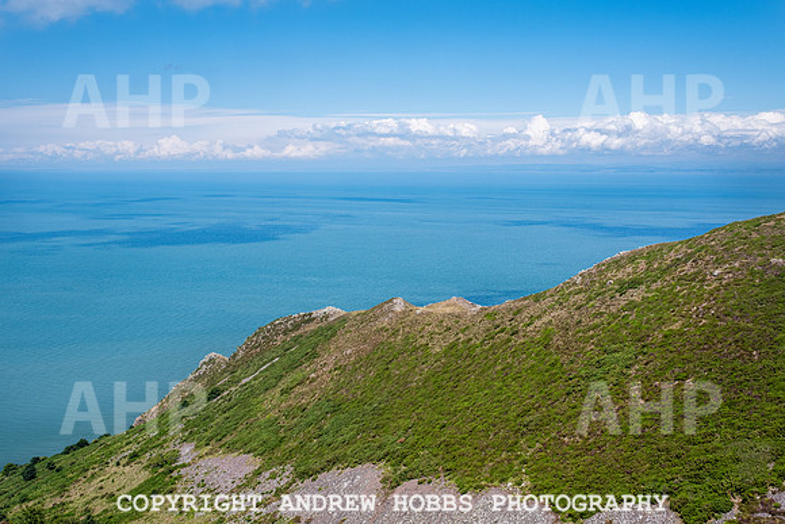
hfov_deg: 54.4
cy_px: 262
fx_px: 763
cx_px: 392
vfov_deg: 37.9
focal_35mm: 35
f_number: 5.6
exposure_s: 1/1000
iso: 160
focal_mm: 23
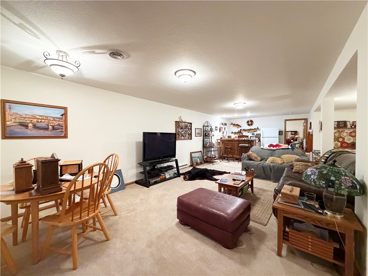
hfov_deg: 102.1
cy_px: 138
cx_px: 184
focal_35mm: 14
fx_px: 149
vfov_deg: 85.7
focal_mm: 2.22
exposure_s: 1/60
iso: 640
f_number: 2.2
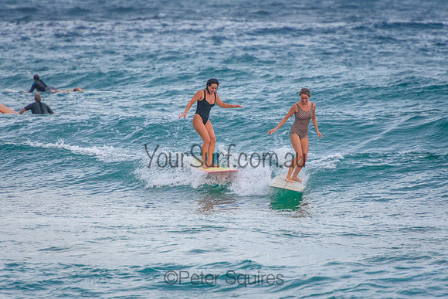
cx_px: 224
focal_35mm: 615
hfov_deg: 3.4
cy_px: 150
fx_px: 7652
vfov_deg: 2.2
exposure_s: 1/1600
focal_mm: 400
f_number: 5.6
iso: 800
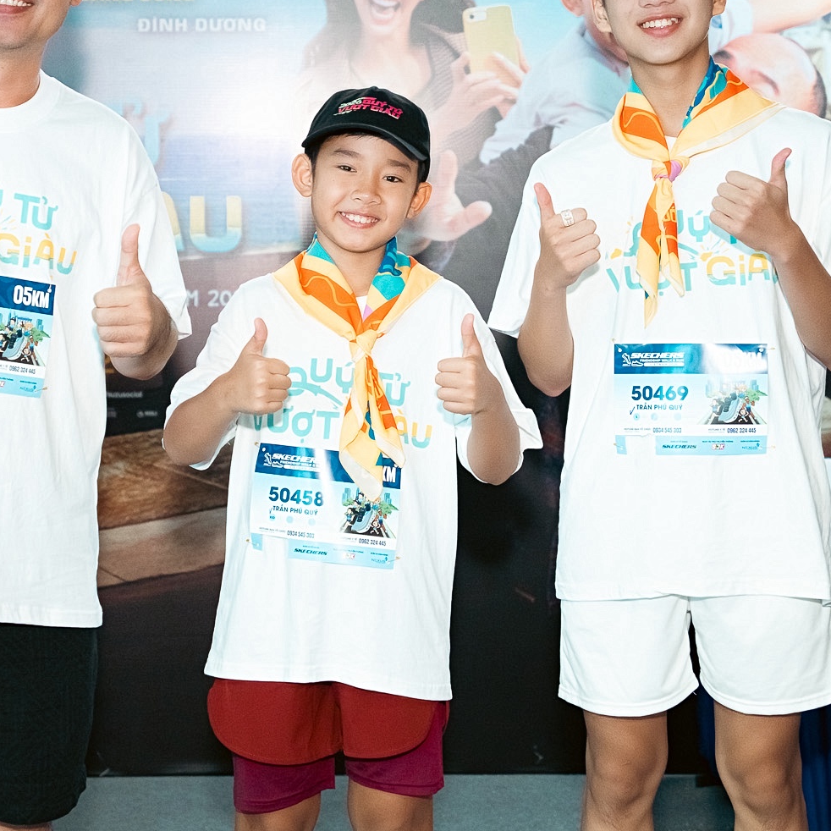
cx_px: 289
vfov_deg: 17.2
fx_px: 2743
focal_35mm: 101
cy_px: 312
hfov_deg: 17.2
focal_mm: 57
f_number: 4
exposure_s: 1/200
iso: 1600
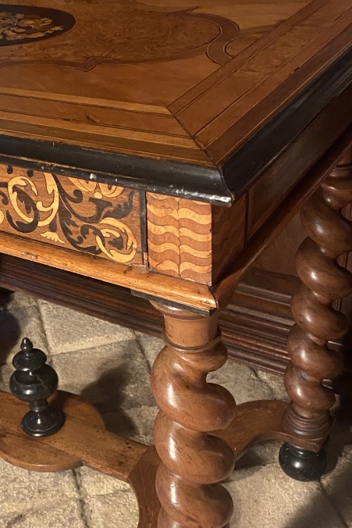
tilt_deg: -35.3
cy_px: 320
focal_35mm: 48
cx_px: 95
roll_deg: +4.7
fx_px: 704
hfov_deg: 27.8
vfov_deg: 40.9
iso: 500
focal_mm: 4.25
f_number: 1.8
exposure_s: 1/25
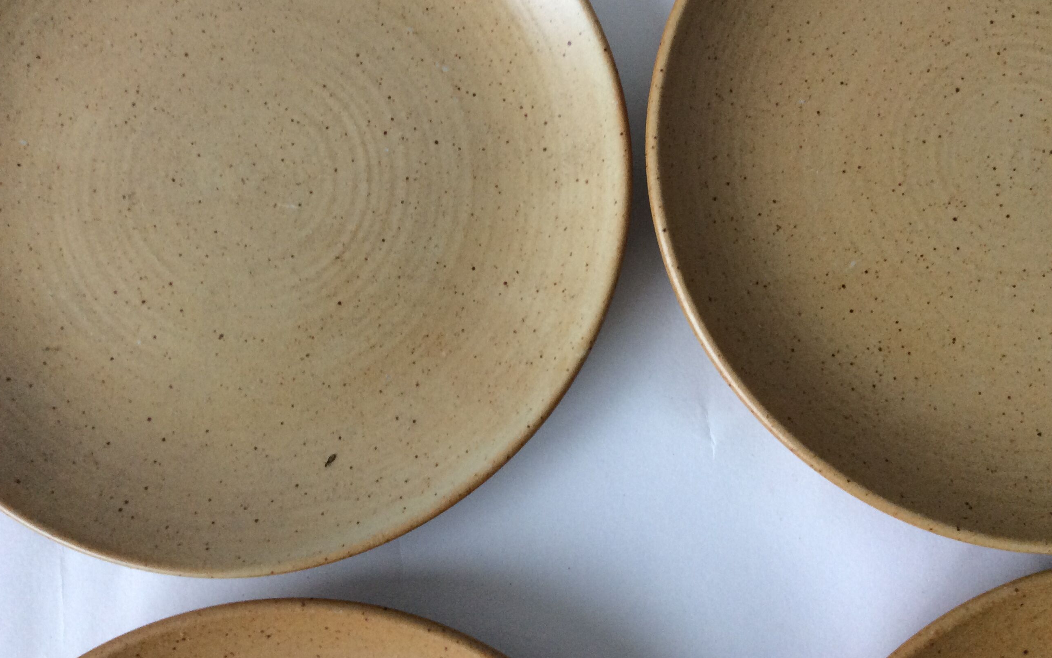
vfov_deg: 37.2
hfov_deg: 56.7
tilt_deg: -82.6
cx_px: 525
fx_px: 975
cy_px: 277
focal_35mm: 34
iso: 64
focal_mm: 3.3
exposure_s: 1/24
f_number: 2.4
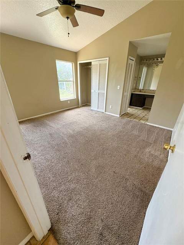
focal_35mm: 14
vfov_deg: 102.1
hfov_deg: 85.7
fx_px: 99
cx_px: 92
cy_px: 122
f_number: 2.2
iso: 125
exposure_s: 1/126
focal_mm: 2.22
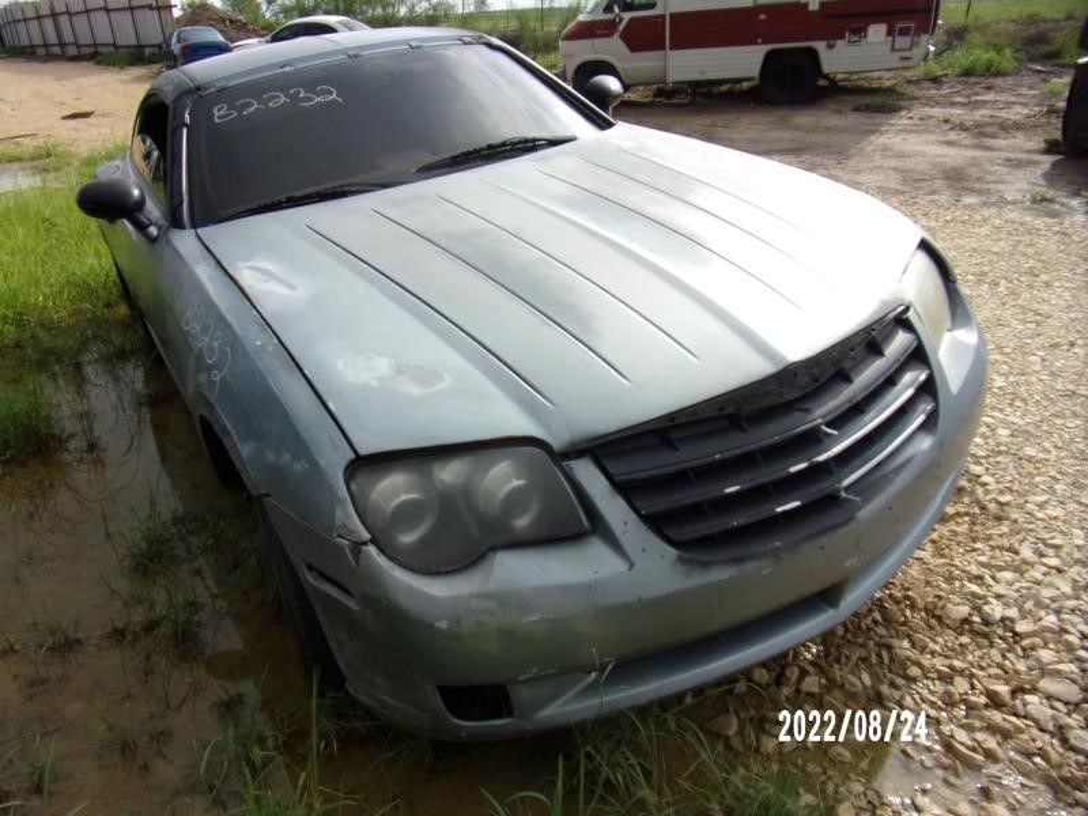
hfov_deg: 71.6
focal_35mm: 24
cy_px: 408
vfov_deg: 56.8
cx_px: 544
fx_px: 754
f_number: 3.3
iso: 80
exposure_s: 1/900
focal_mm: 4.3
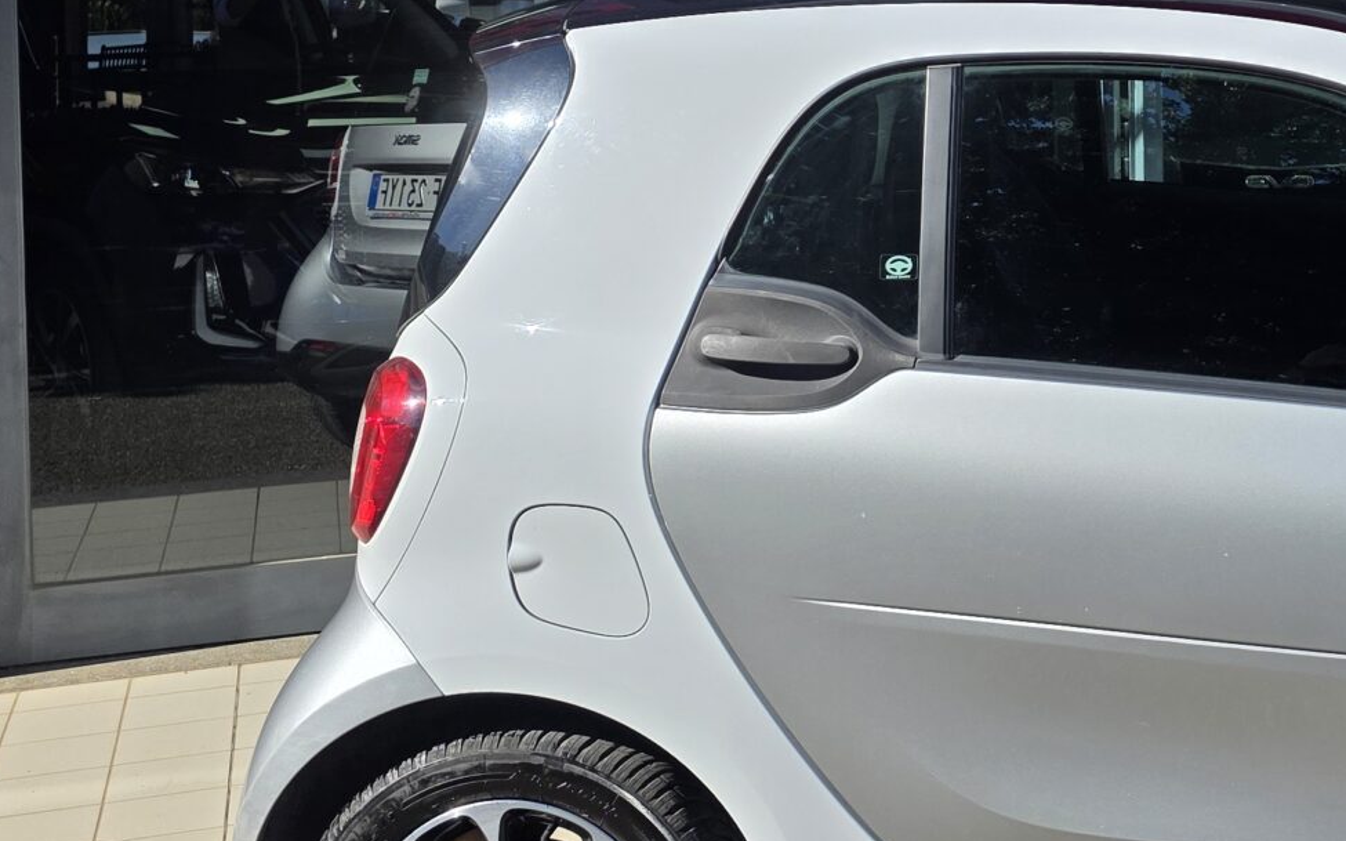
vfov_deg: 19.8
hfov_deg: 30.4
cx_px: 1249
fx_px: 2347
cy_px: 52
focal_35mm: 64
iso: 80
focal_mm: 6.3
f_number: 1.7
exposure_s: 1/5153
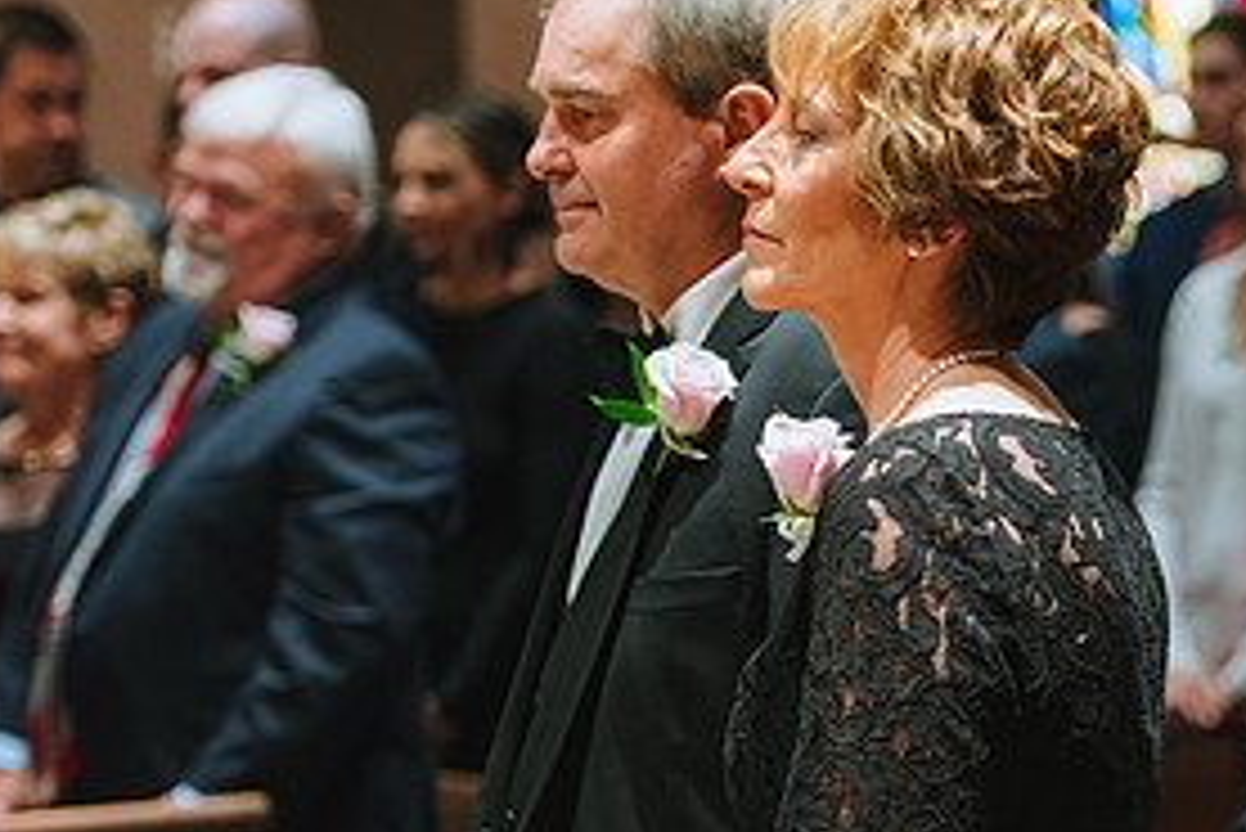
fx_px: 6891
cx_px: 1282
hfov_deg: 10.2
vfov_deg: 6.9
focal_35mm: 199
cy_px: 560
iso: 4000
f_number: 2.8
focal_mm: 95
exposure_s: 1/160
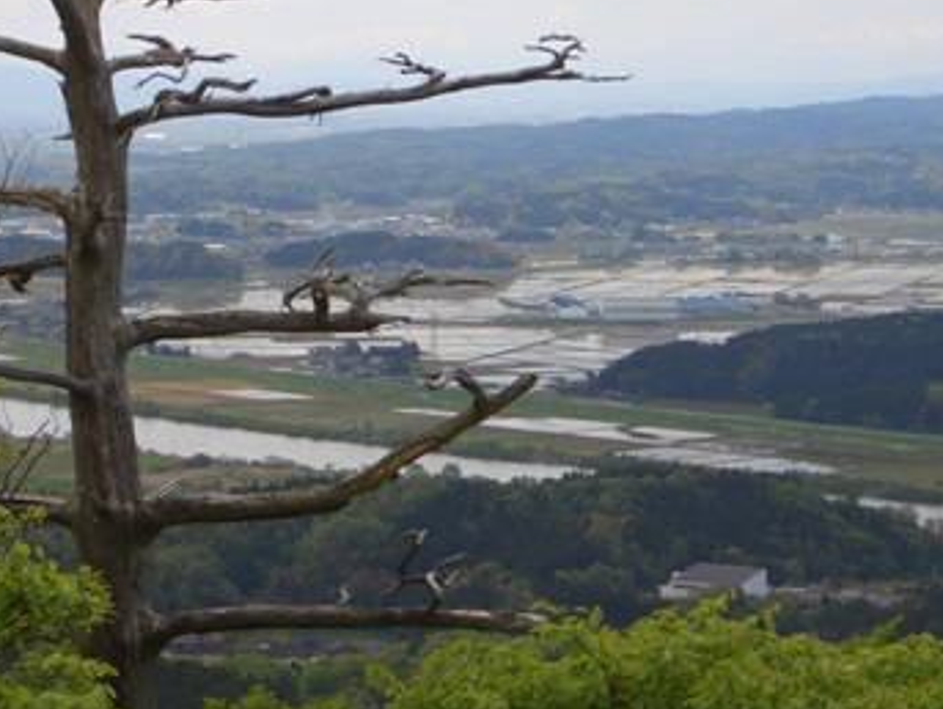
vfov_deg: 10.8
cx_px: 555
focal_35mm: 137
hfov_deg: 14.4
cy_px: 302
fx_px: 3736
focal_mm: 17.4
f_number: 4.8
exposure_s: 1/320
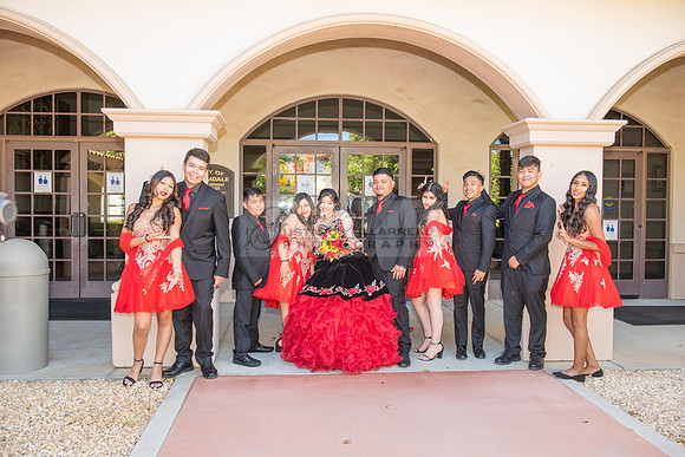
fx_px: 590
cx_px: 342
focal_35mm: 31
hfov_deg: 60.3
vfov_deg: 42.3
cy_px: 228
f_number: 5
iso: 500
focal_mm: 31
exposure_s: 1/200
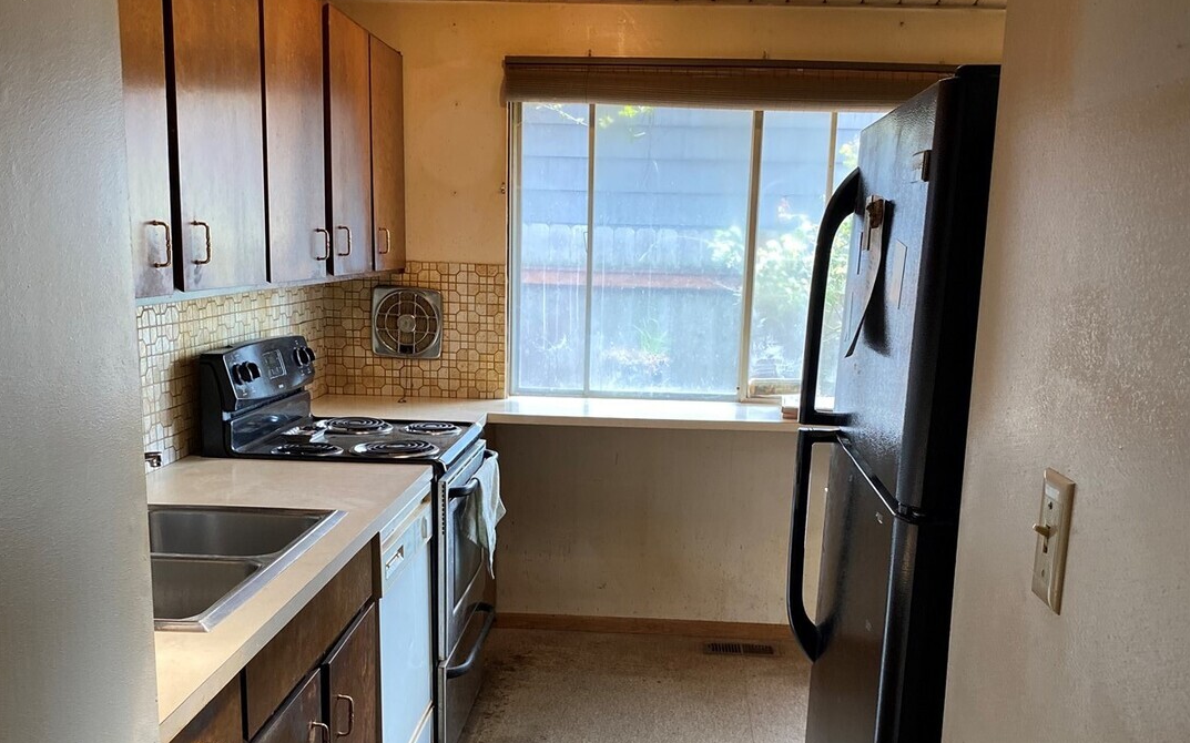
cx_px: 594
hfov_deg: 52.8
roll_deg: -1.6
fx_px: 1200
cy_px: 509
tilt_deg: -11.1
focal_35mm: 37
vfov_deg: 34.0
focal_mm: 4.25
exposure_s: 1/120
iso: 125
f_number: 1.8
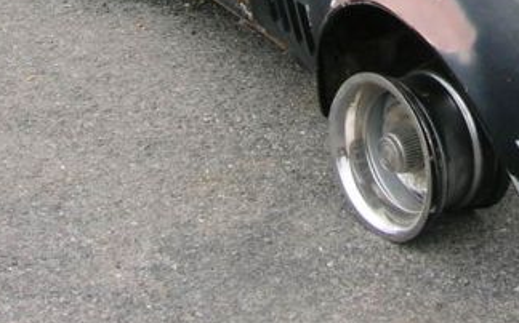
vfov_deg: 14.0
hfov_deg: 22.6
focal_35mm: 89
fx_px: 1258
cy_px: -106
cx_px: 493
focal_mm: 5.7
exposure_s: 1/77
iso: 50
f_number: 4.9
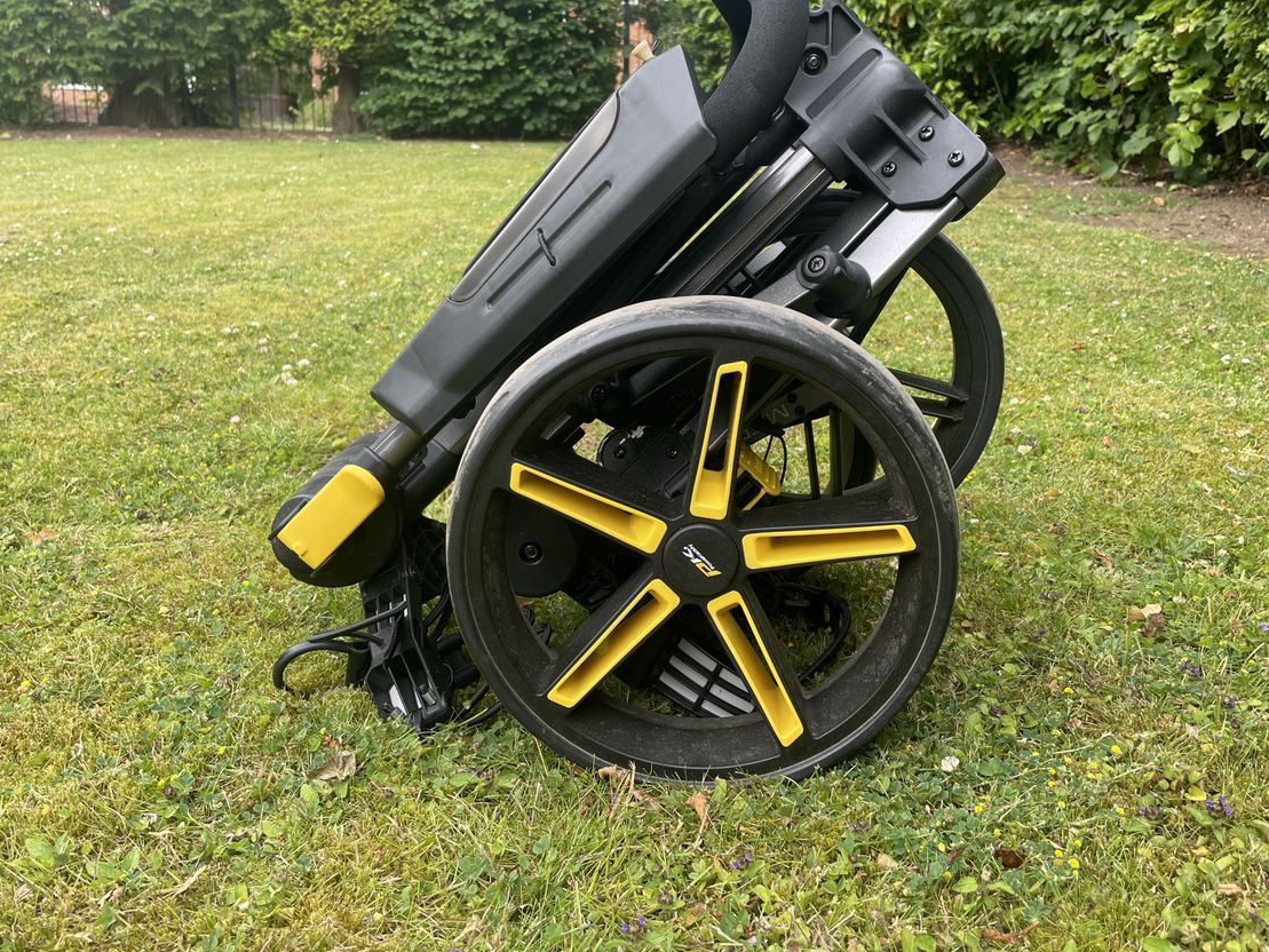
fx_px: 1100
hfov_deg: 59.9
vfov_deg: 46.7
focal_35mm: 30
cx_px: 674
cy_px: 418
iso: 32
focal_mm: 4.2
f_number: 1.6
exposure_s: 1/242
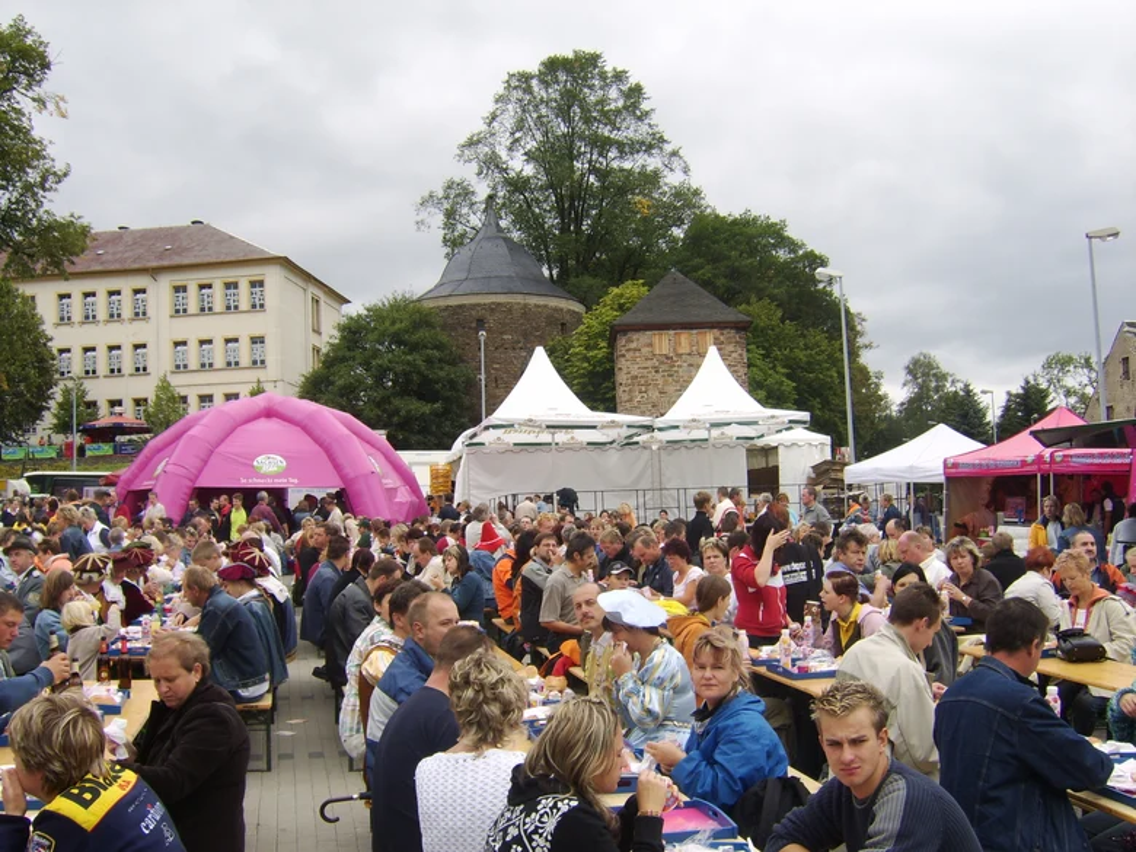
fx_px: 1017
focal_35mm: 31
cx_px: 568
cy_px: 426
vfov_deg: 45.4
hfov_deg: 58.4
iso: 71
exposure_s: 1/148
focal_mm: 8.13
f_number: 5.6
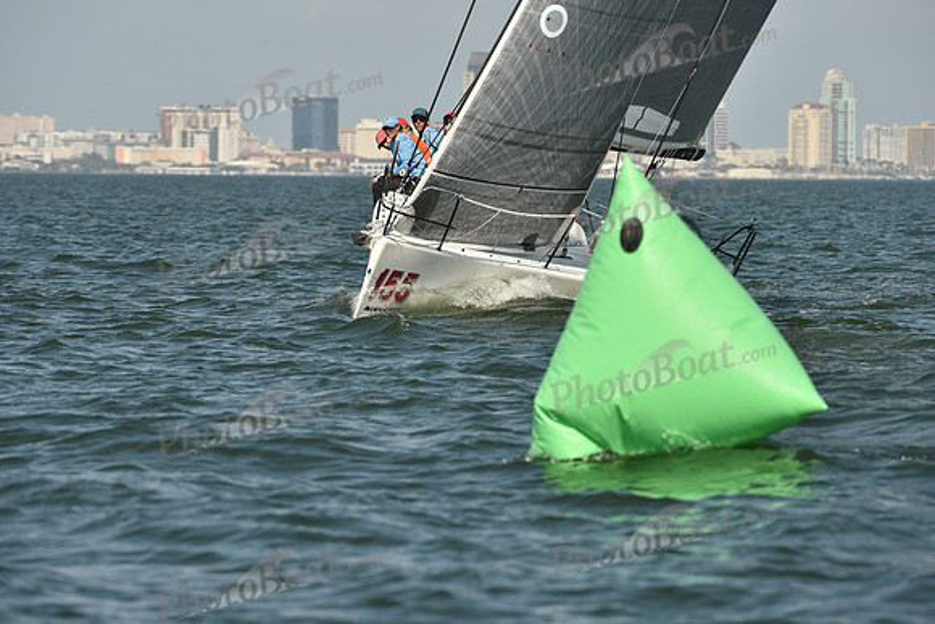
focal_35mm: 400
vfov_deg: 3.4
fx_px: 10391
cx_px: 468
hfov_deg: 5.2
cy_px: 312
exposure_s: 1/1250
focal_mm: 400
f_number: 9
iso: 400
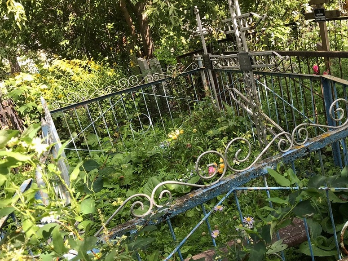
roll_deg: +14.7
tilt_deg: -19.9
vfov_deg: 38.6
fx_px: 372
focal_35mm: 37
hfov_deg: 49.8
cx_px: 211
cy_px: 137
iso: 20
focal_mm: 3.99
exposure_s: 1/185
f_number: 1.8
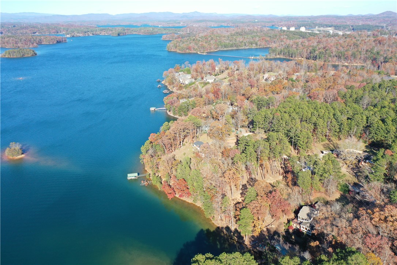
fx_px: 309
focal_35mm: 28
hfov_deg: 65.5
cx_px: 198
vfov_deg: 46.4
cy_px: 132
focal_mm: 10.26
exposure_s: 1/40
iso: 100
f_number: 3.2
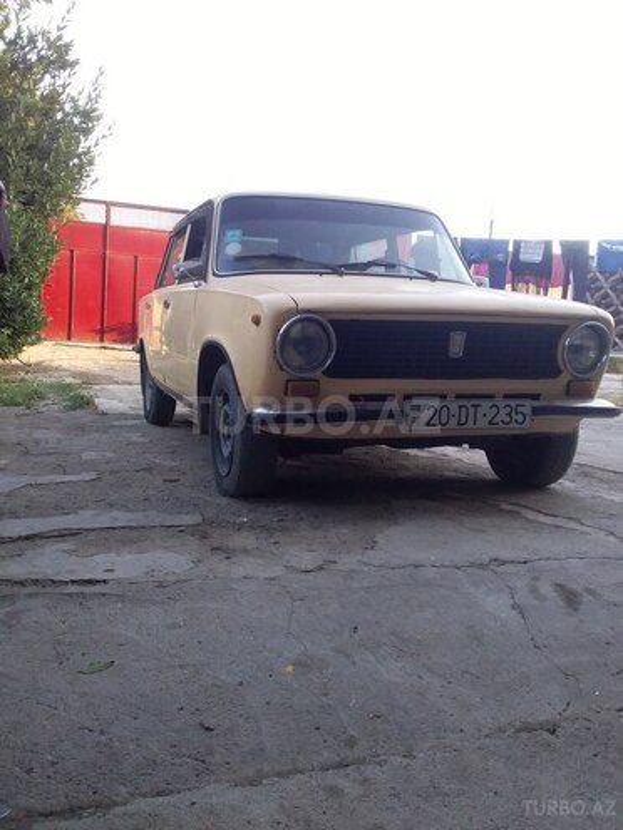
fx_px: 744
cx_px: 312
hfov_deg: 45.4
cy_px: 415
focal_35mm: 31
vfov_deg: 58.4
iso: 64
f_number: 2.2
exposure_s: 1/100
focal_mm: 3.3
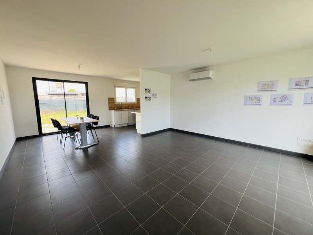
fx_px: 118
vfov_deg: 89.9
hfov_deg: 106.2
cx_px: 156
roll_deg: +0.8
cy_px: 118
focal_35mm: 13
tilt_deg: -7.3
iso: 50
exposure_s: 1/99
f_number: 1.8
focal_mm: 1.57
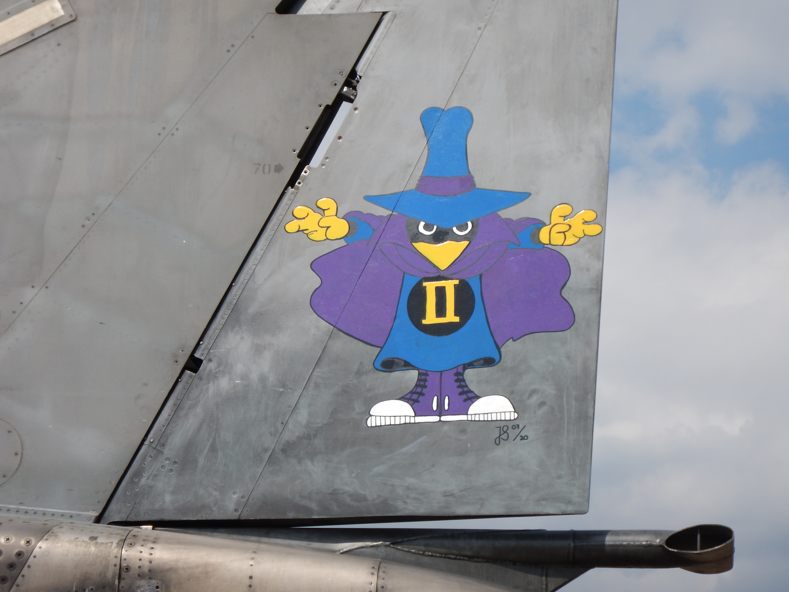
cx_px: 394
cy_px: 296
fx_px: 2097
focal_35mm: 92
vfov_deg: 16.1
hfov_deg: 21.3
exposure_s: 1/1250
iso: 125
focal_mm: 16.6
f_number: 4.7
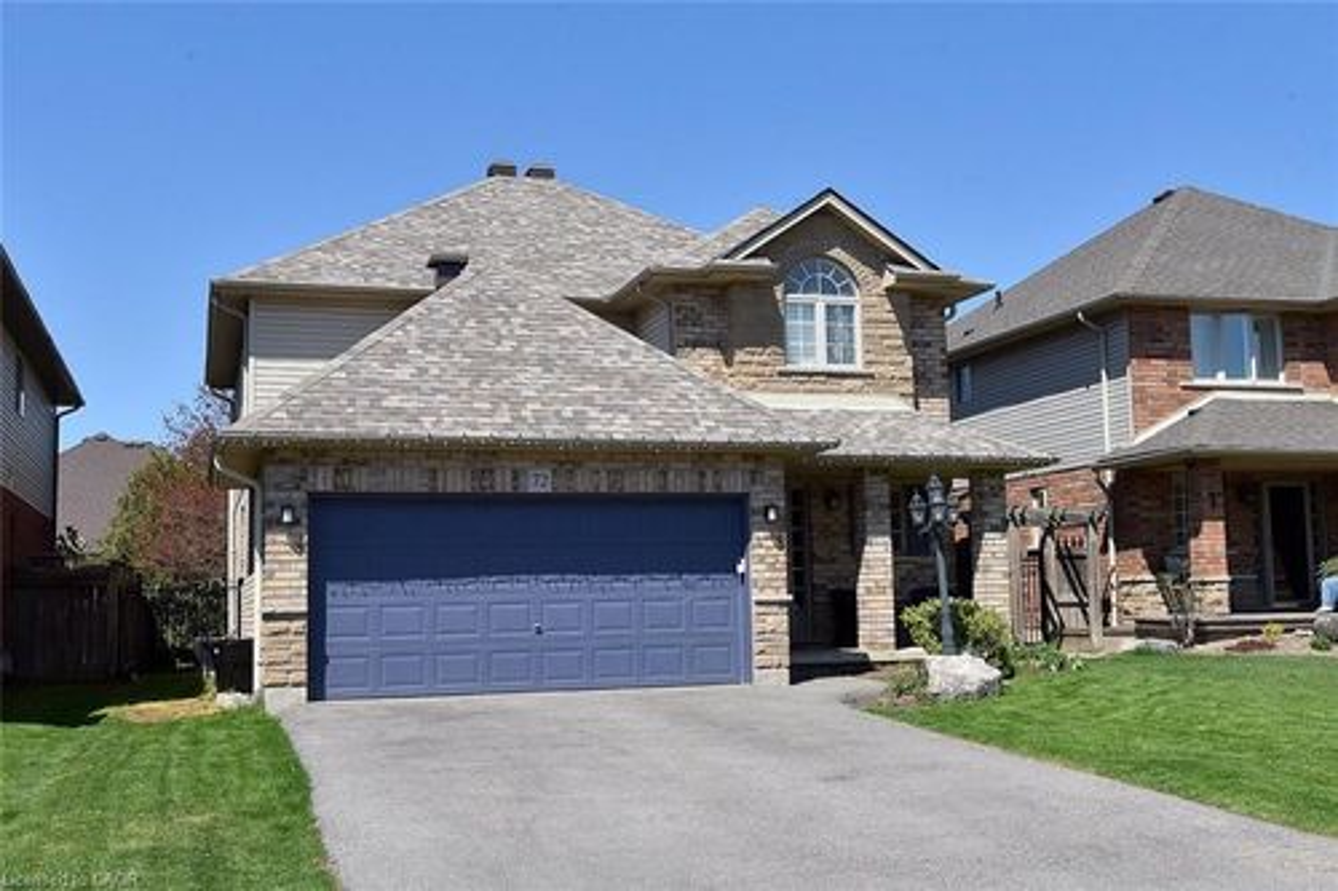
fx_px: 1115
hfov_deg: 61.9
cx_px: 669
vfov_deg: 43.6
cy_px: 446
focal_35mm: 30
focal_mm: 30
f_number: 14
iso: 500
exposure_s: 1/800
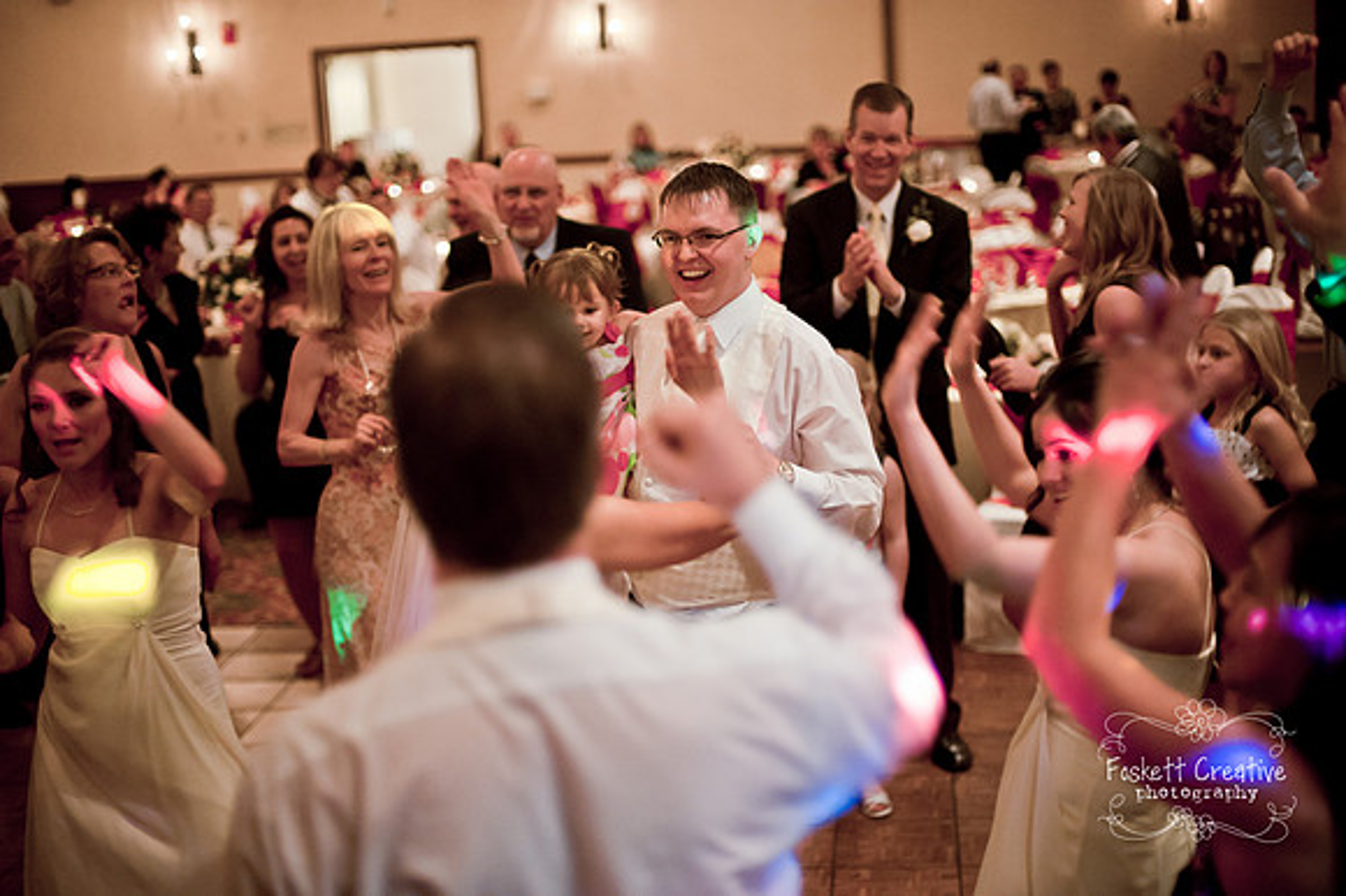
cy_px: 448
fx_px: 1868
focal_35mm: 50
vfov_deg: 27.0
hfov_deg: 39.6
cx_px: 673
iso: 2500
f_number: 1.4
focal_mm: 50
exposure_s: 1/80
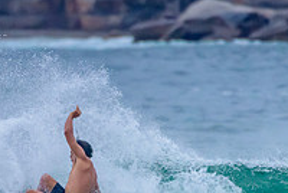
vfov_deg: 0.8
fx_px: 14221
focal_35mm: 1775
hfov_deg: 1.2
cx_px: 7
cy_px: 191
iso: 1600
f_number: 5.6
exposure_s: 1/2000
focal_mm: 500
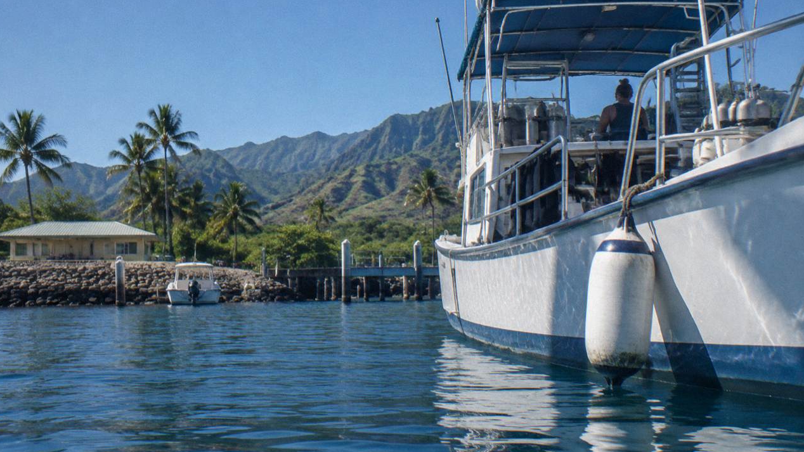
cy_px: 227
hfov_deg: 54.0
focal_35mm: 37
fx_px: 789
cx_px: 399
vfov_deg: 32.0
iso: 400
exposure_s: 1/1000
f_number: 5
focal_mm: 35
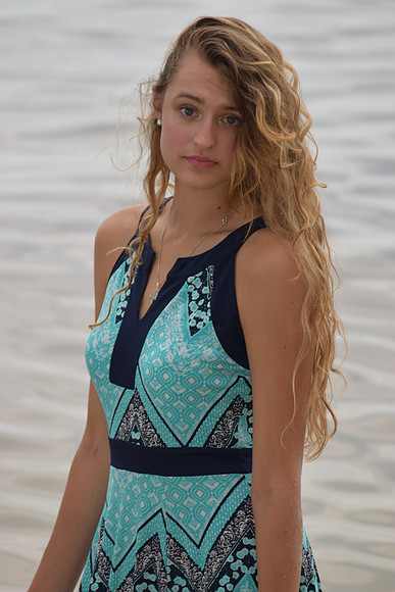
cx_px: 198
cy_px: 296
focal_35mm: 300
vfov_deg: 6.9
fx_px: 4934
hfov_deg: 4.6
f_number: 6.3
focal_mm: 200
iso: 100
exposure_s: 1/160
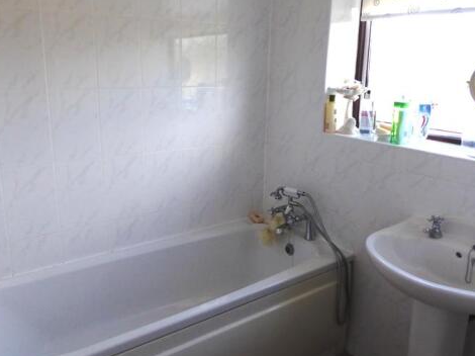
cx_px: 234
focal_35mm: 31
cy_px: 169
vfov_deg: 45.4
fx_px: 425
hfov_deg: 58.4
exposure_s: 1/250
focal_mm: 4.3
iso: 320
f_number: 3.3
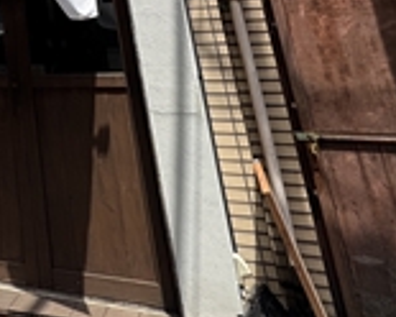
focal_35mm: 53
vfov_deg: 22.9
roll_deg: +0.4
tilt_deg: +20.4
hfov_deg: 27.5
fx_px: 621
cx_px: -156
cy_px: -166
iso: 50
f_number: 2.2
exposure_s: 1/1020
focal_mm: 2.22
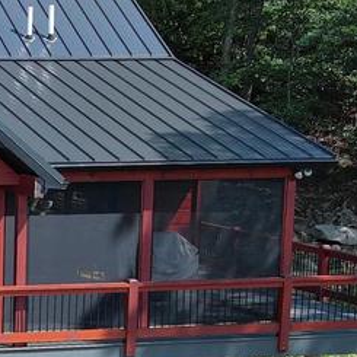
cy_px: 325
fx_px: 1692
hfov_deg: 11.5
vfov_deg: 12.0
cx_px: -195
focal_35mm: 145
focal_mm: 10.57
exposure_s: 1/620
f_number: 2.8
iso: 100
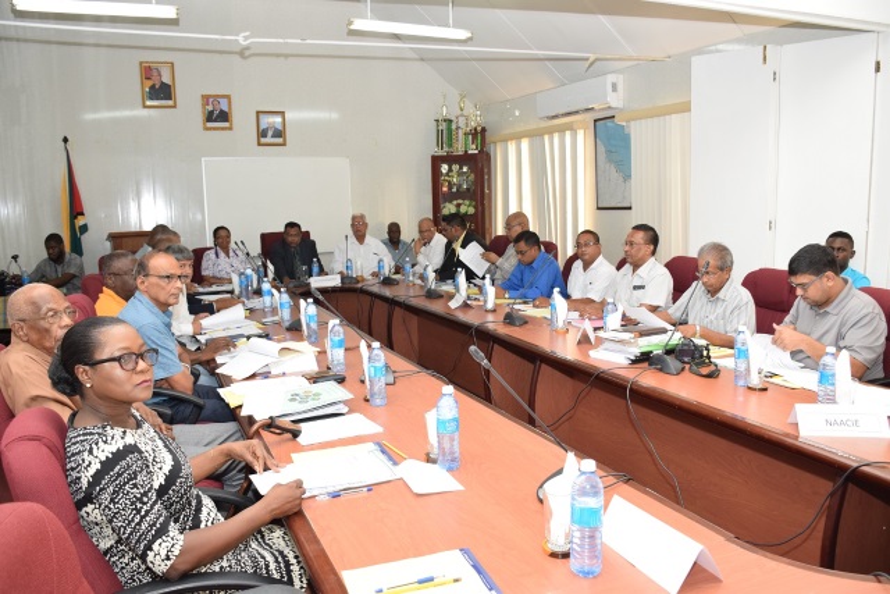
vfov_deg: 48.0
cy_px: 297
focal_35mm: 27
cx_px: 445
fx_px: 668
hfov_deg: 67.4
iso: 1000
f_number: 5
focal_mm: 18
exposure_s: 1/125
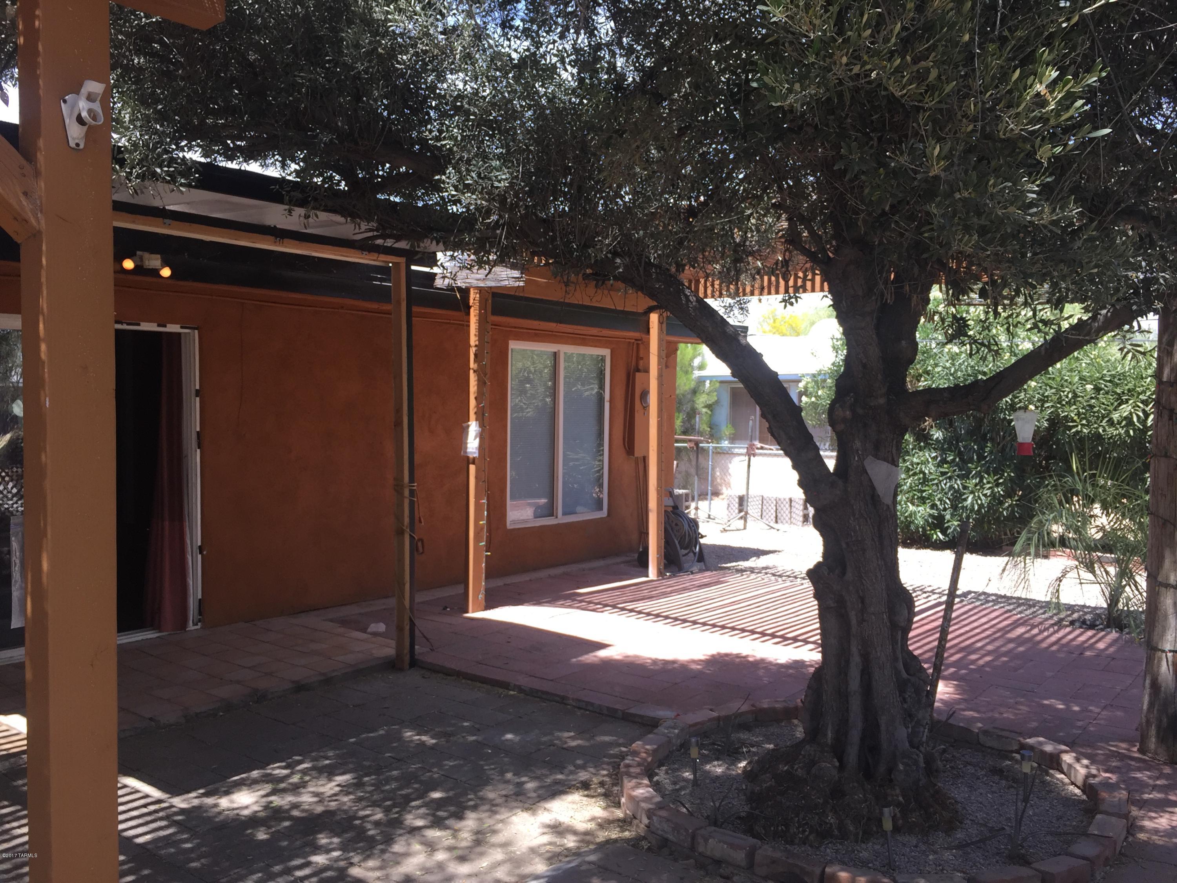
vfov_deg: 48.2
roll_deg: -0.6
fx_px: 986
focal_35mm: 29
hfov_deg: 61.7
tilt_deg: -2.0
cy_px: 442
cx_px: 588
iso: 32
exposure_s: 1/507
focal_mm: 4.15
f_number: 2.2
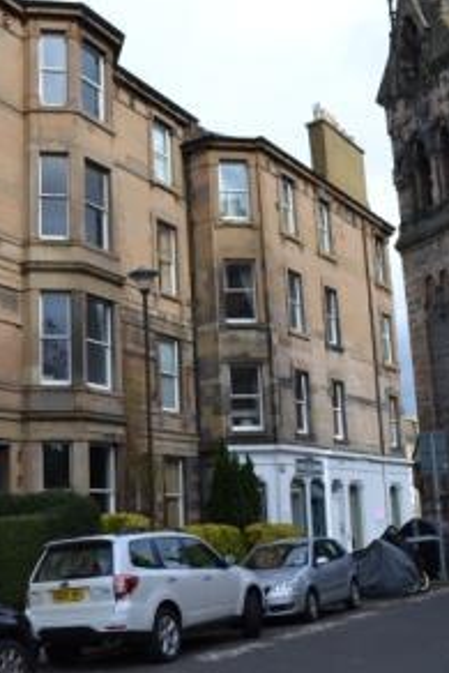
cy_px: 335
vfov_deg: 42.7
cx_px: 127
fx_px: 859
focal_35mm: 46
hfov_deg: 28.9
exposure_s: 1/200
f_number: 7.1
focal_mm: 20
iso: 100
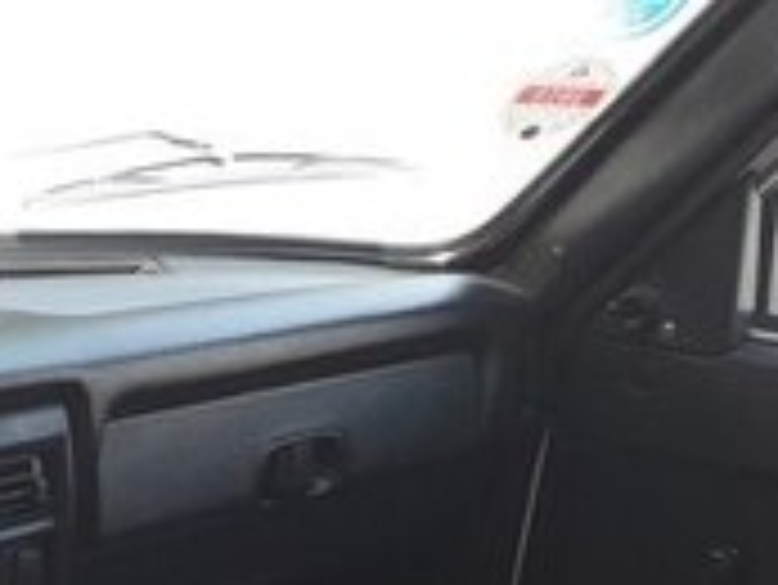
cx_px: -153
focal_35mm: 103
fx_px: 2317
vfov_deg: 13.6
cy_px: 857
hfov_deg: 18.1
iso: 40
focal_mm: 3.6
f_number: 1.9
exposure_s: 1/116
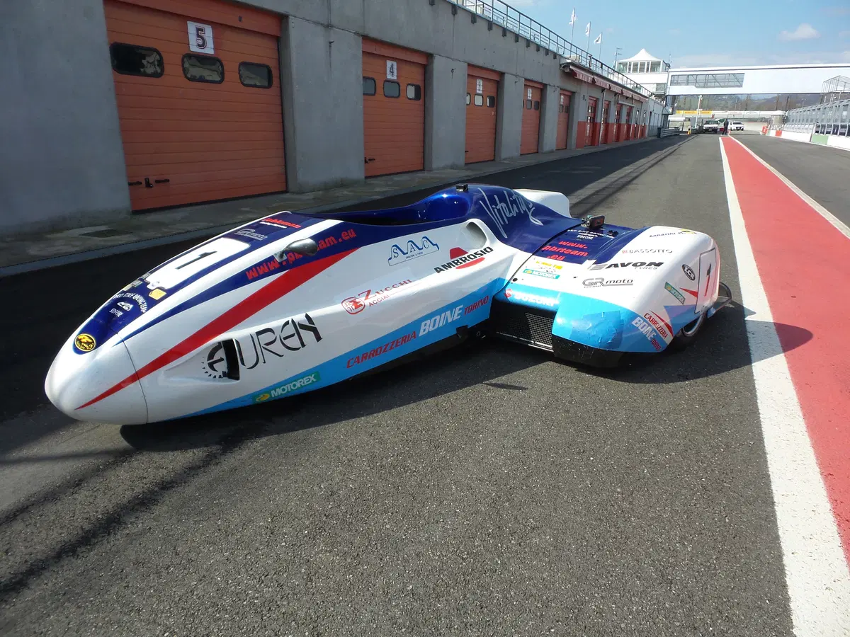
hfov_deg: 73.9
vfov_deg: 58.9
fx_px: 565
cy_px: 318
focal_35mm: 23
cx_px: 425
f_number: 3.5
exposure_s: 1/1000
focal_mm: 4.1
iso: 100
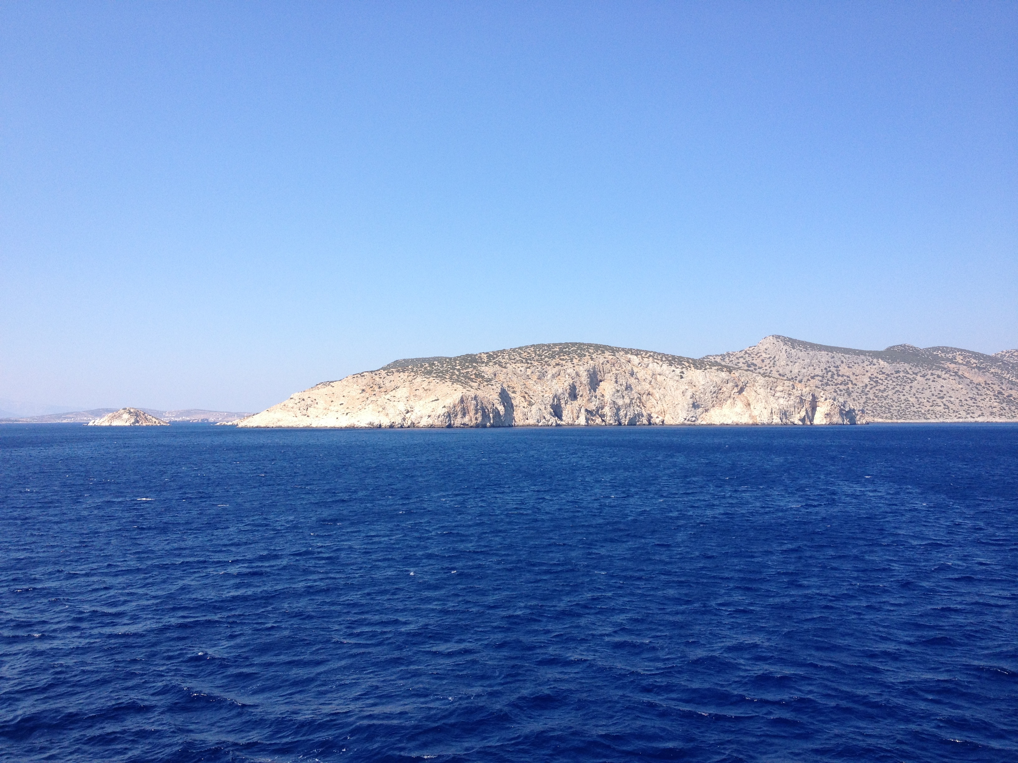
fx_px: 1029
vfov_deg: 40.7
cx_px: 509
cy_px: 382
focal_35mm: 35
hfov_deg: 52.6
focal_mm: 4.28
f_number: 2.4
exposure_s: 1/1493
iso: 50
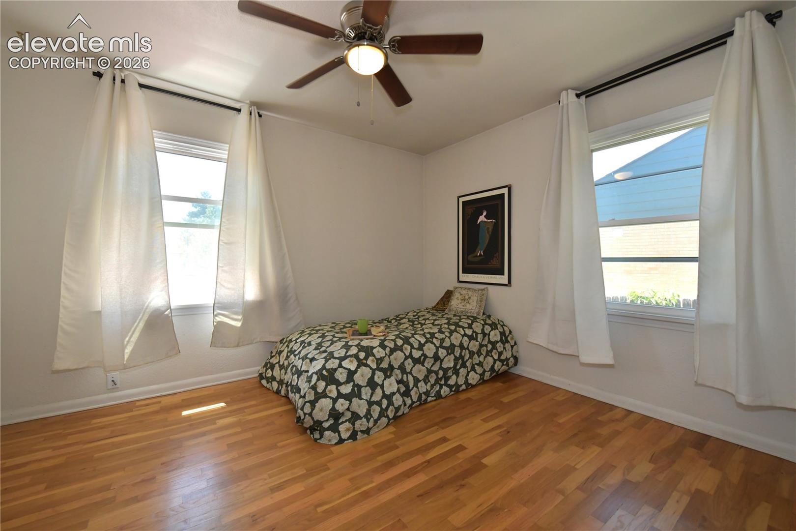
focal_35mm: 14
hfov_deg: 104.3
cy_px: 266
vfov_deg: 81.2
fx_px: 310
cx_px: 398
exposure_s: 1/250
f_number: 7.1
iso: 1250
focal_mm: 14
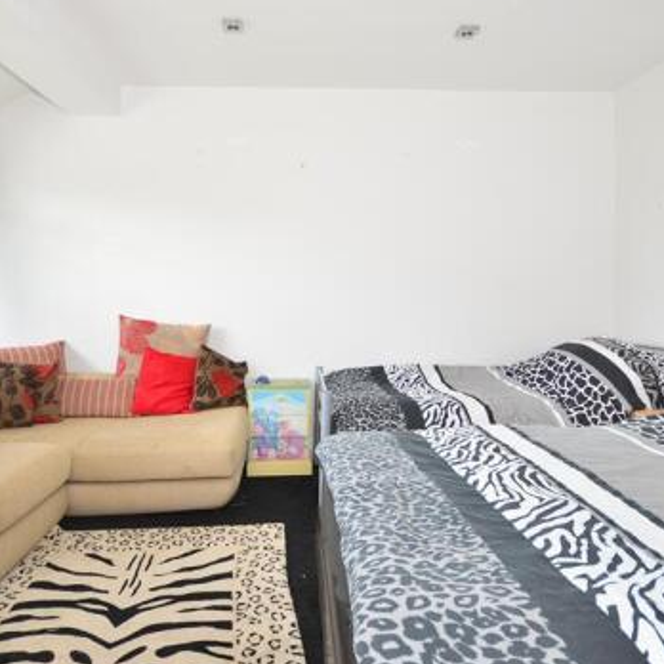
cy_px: 292
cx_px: 319
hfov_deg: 65.0
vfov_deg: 64.8
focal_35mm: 24
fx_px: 521
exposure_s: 1/15
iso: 200
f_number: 5
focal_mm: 10
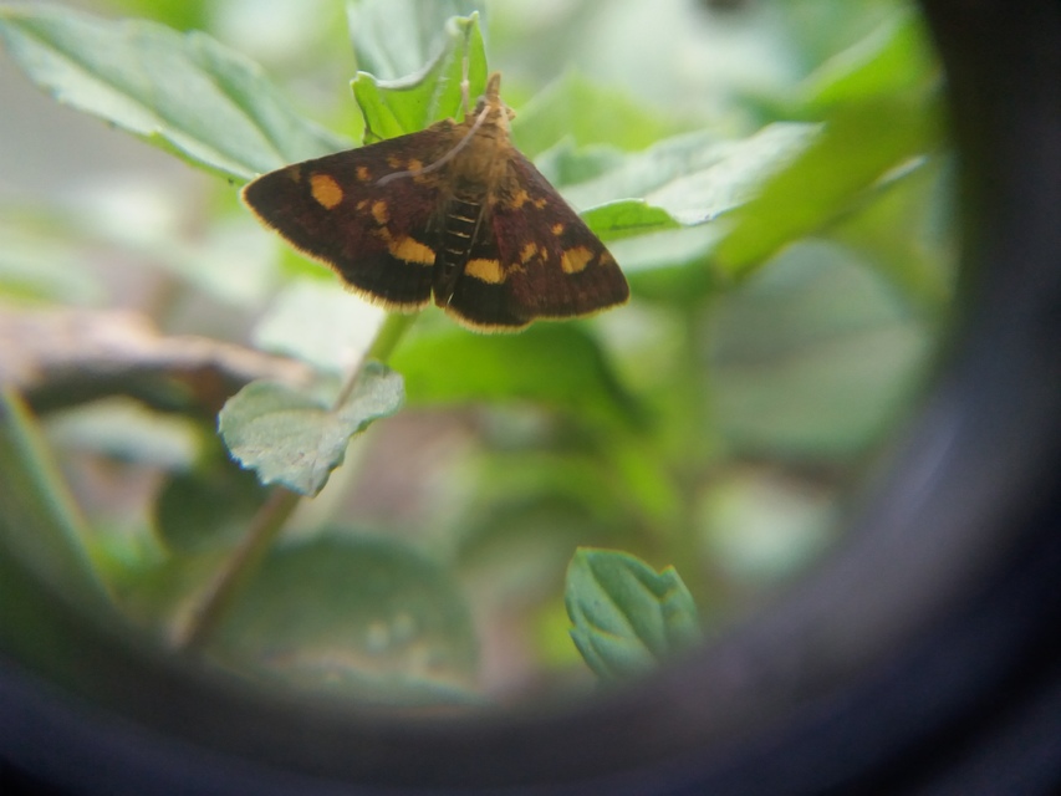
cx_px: 530
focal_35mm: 28
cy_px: 398
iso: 125
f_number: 1.9
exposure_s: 1/120
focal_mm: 3.7
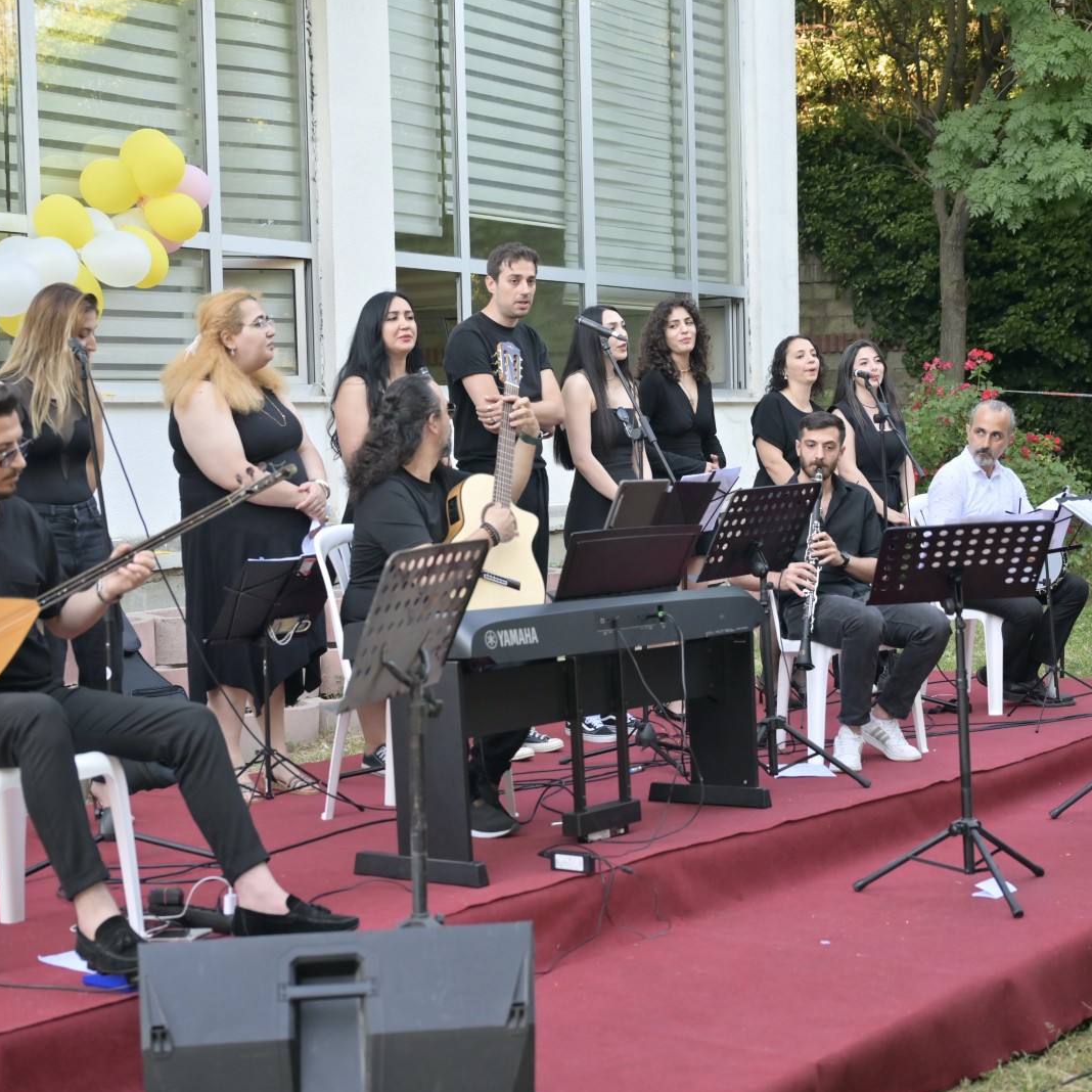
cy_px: 546
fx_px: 1749
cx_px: 595
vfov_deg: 34.7
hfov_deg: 34.7
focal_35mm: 49
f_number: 3.5
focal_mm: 38
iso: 400
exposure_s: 1/200
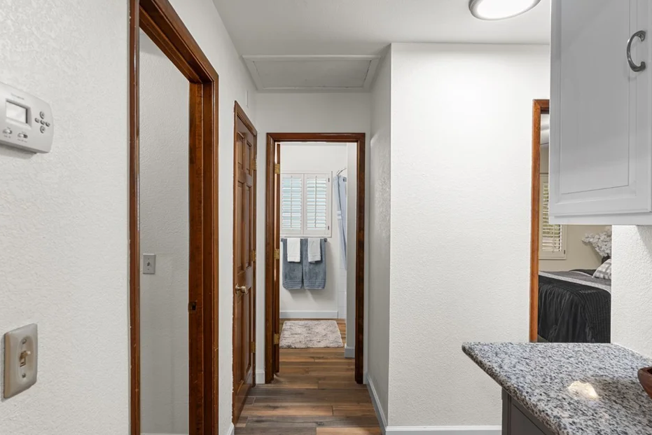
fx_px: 398
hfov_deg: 78.6
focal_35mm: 22
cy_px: 228
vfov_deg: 57.2
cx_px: 319
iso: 400
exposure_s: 1/400
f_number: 8
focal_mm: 20
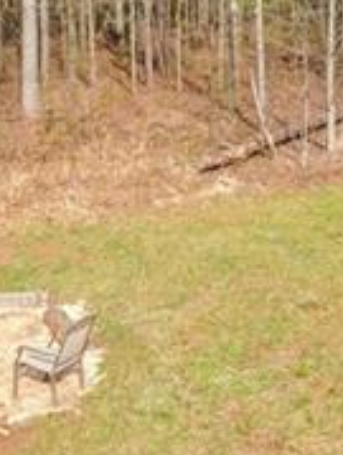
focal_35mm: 60
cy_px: 168
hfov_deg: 23.4
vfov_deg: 32.0
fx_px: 790
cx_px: 351
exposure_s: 1/320
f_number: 8
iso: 320
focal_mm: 14
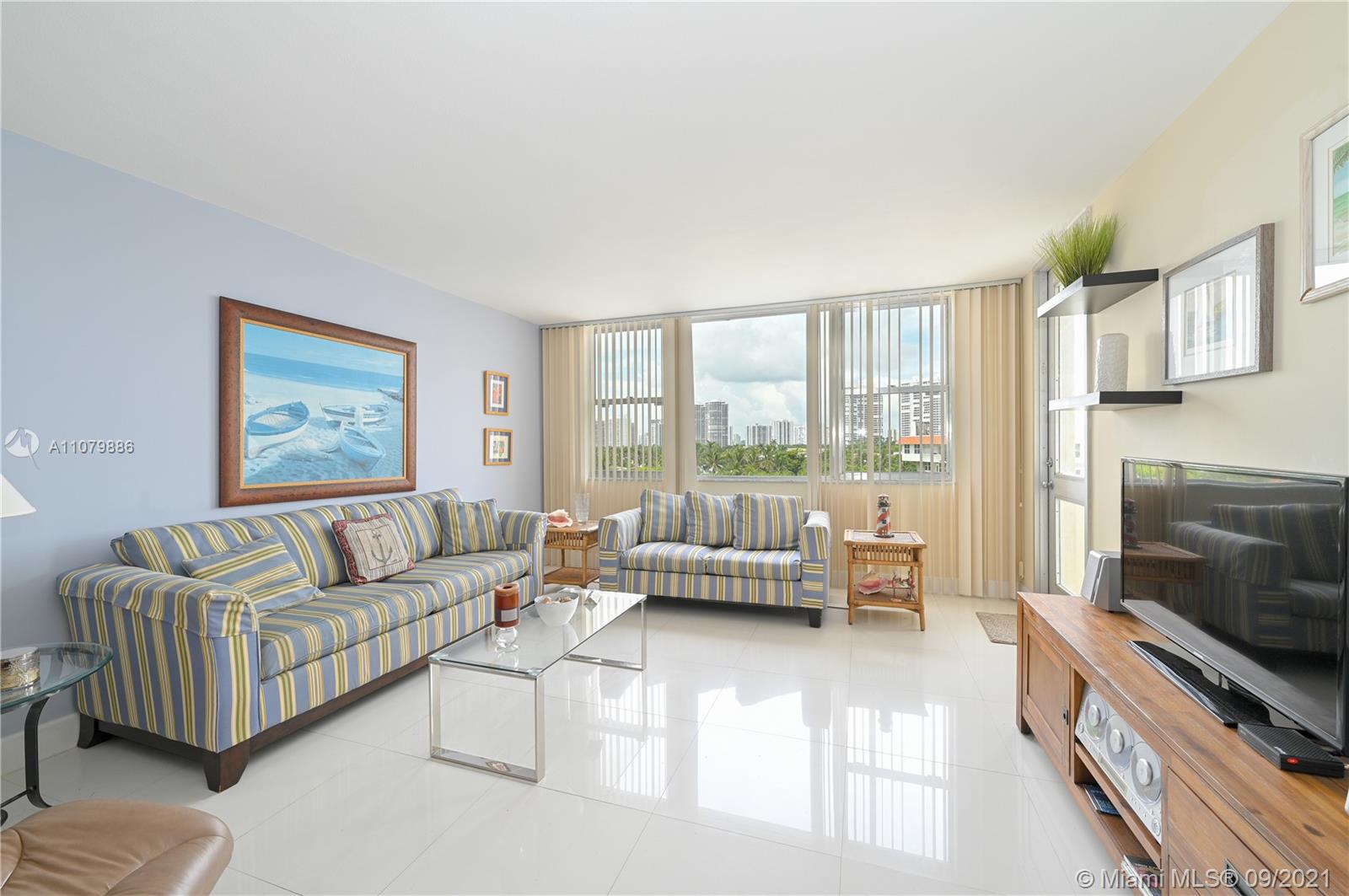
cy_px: 448
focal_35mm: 14
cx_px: 674
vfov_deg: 81.1
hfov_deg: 104.3
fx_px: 524
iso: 200
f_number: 8
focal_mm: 14
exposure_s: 1/320
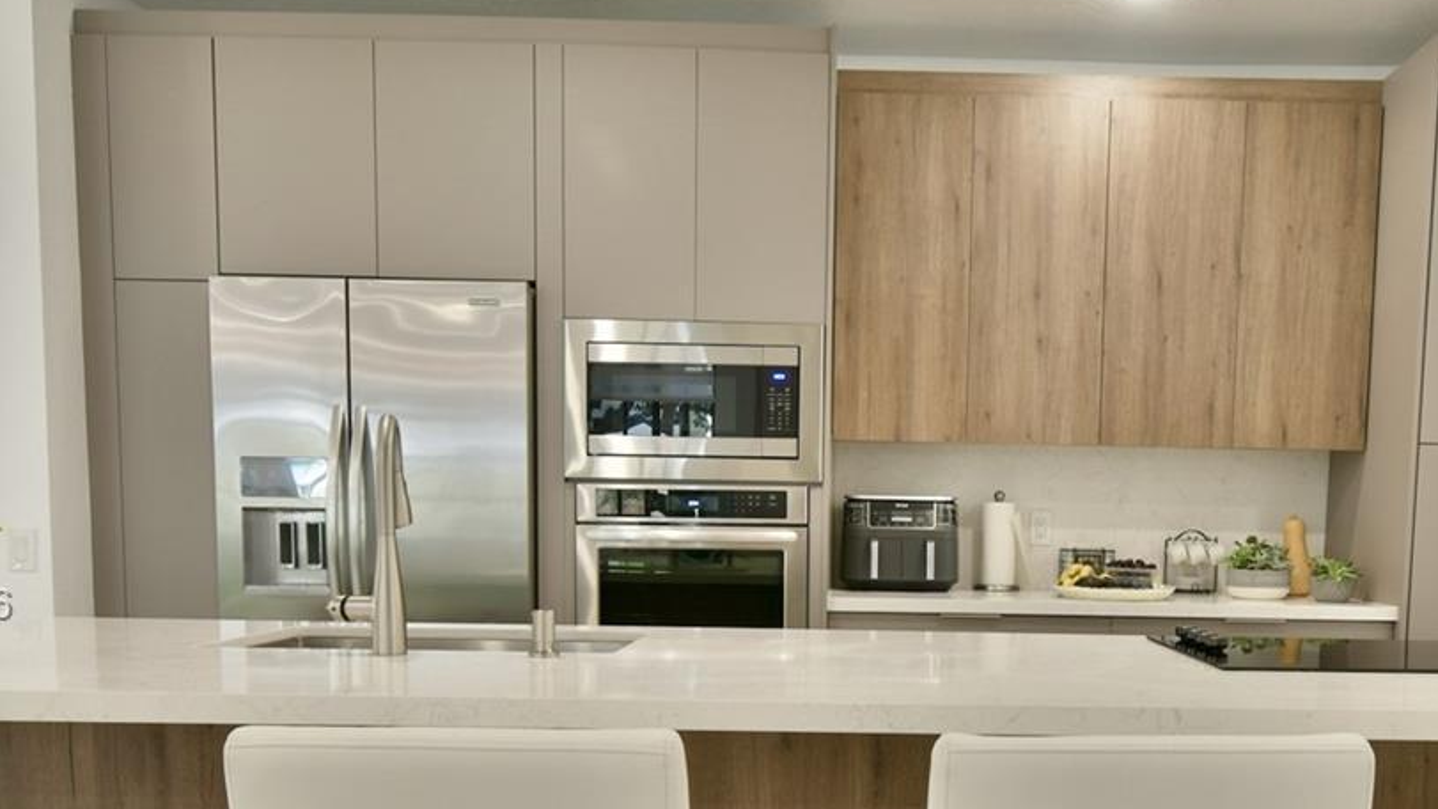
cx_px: 878
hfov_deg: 62.0
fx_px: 1182
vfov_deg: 36.9
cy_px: 607
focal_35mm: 31
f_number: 7.1
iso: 100
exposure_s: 1/4
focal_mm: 10
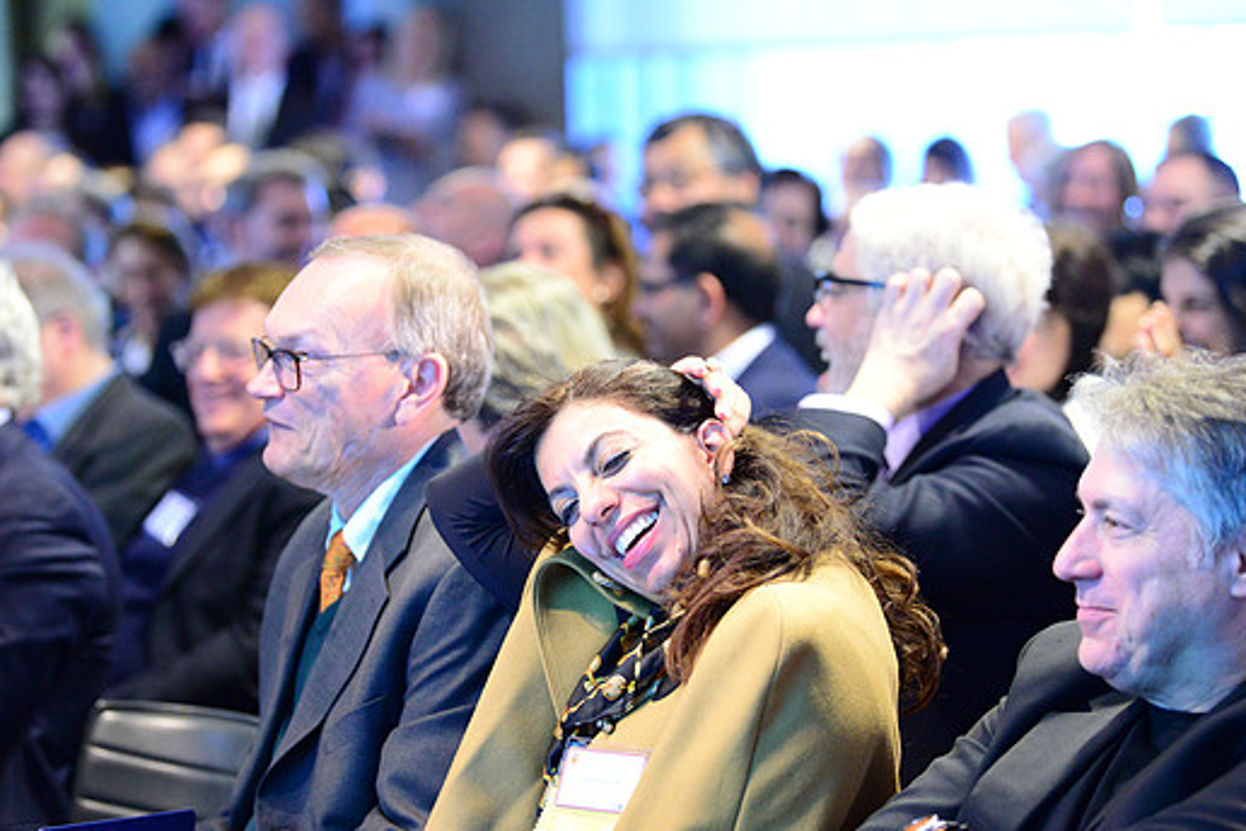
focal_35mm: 126
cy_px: 434
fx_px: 4361
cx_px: 601
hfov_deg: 16.3
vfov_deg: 10.9
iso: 6400
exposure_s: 1/80
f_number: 2.8
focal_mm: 112
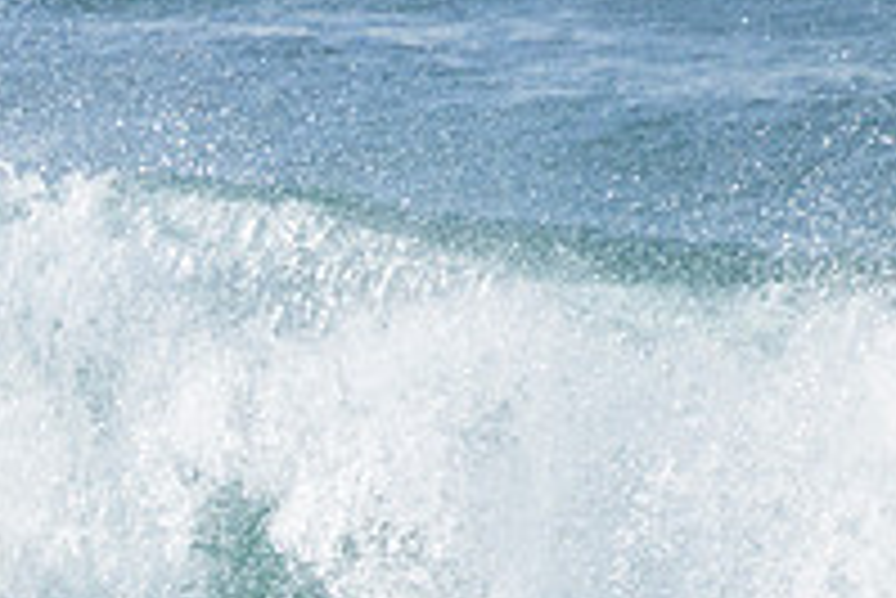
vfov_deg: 0.6
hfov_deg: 0.9
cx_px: -284
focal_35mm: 2335
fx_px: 58156
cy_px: 695
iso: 3200
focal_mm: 800
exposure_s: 1/1600
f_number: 11
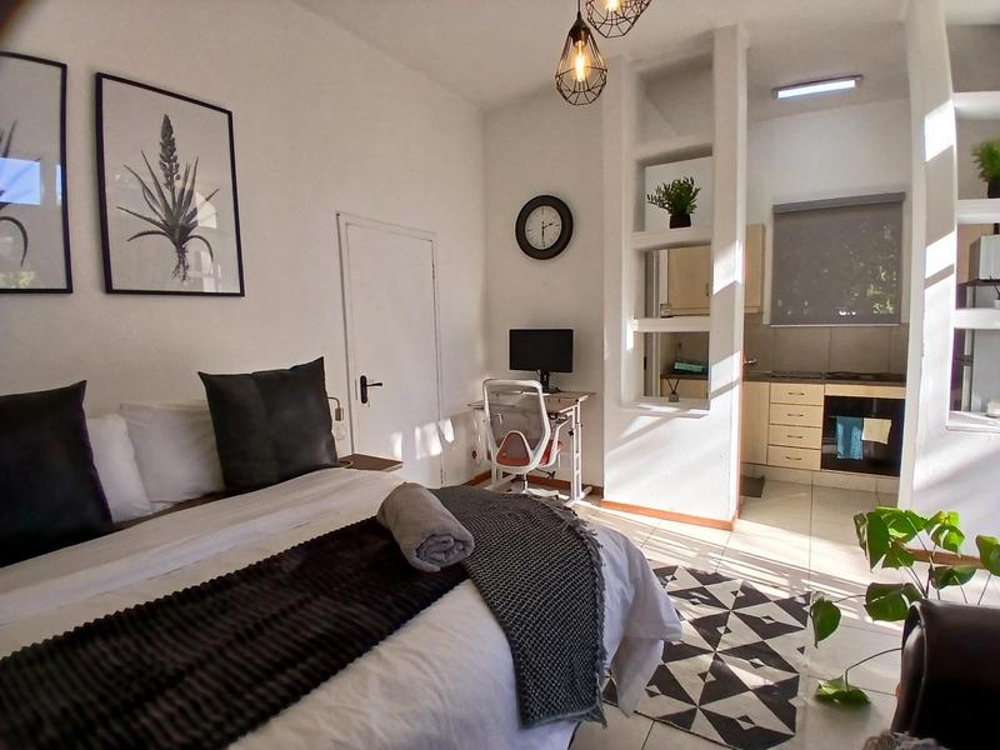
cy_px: 375
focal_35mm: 17
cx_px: 500
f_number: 2.2
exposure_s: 1/131
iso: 50
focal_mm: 1.4
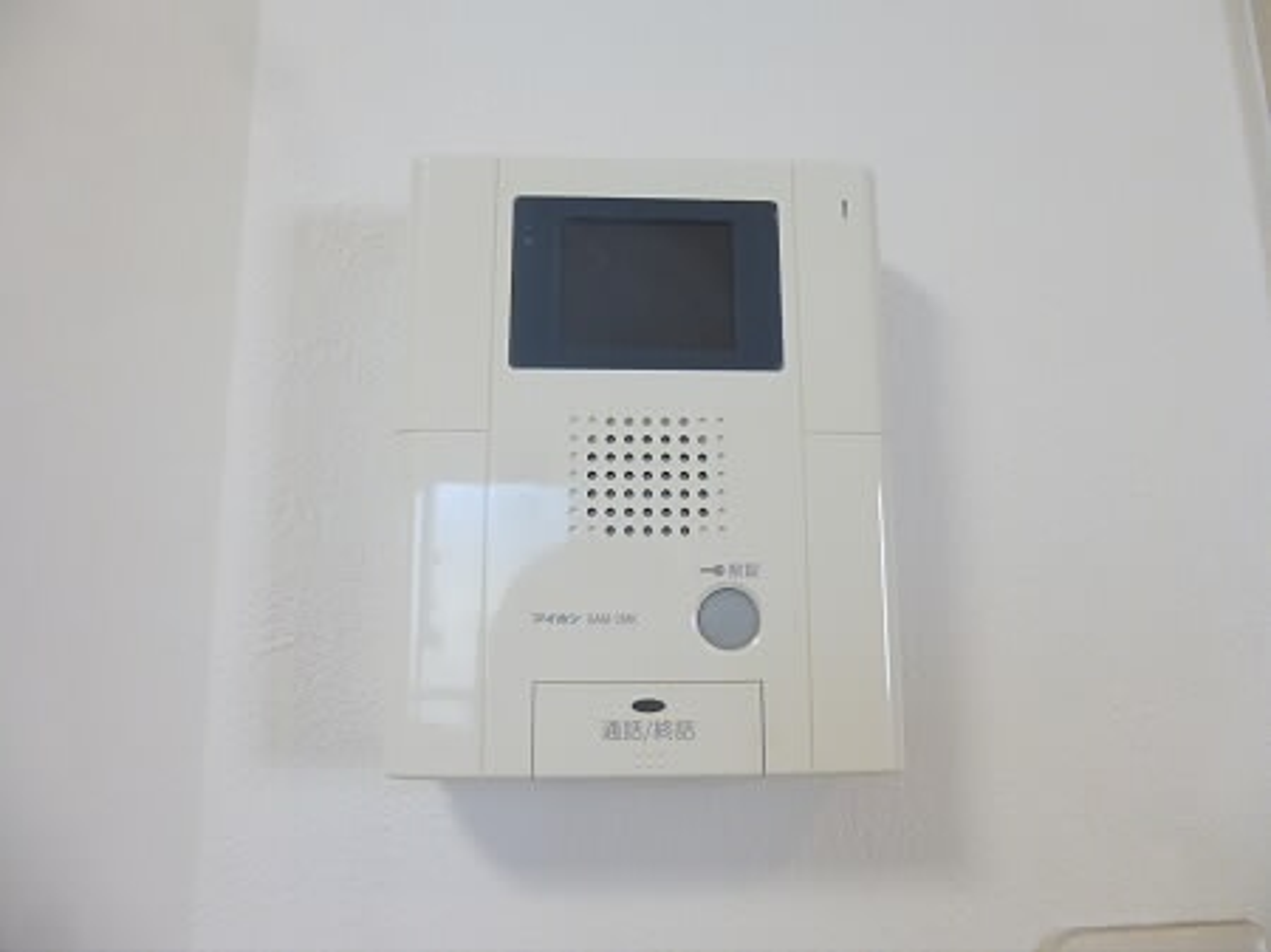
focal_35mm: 25
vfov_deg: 54.8
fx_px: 917
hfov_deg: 69.4
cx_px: 636
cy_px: 476
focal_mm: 4.5
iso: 200
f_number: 3.1
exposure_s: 1/60
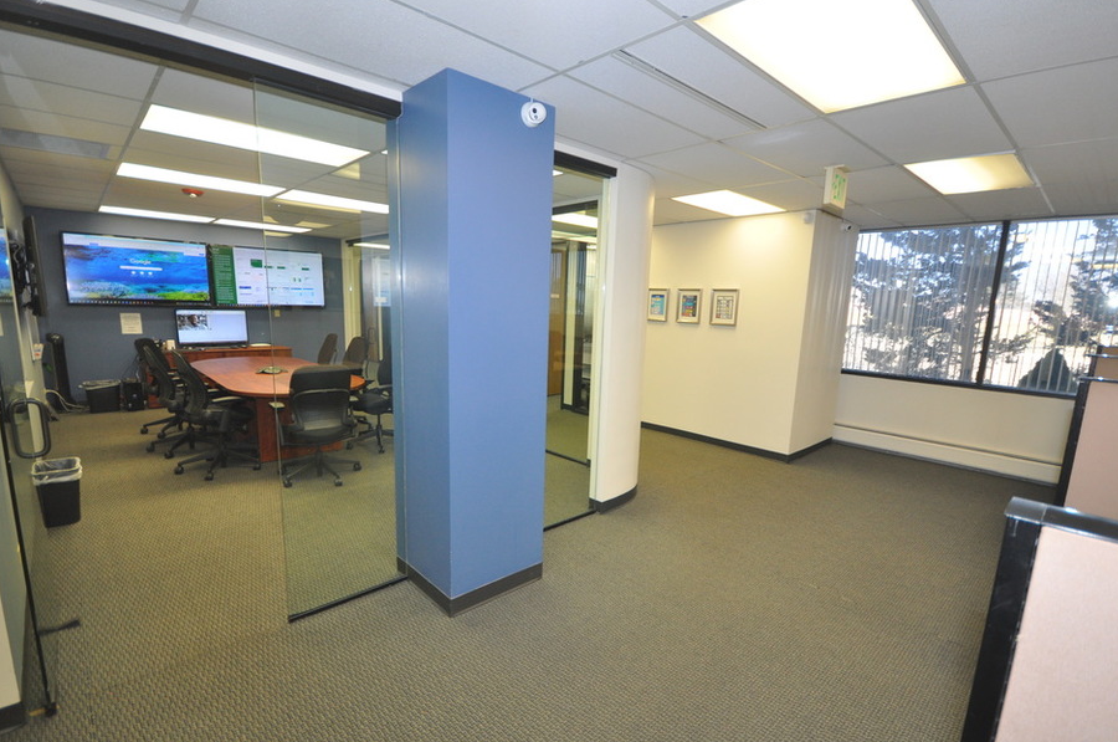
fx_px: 496
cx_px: 566
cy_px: 391
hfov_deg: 96.8
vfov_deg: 73.5
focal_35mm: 16
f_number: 4
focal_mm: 10
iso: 720
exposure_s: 1/60
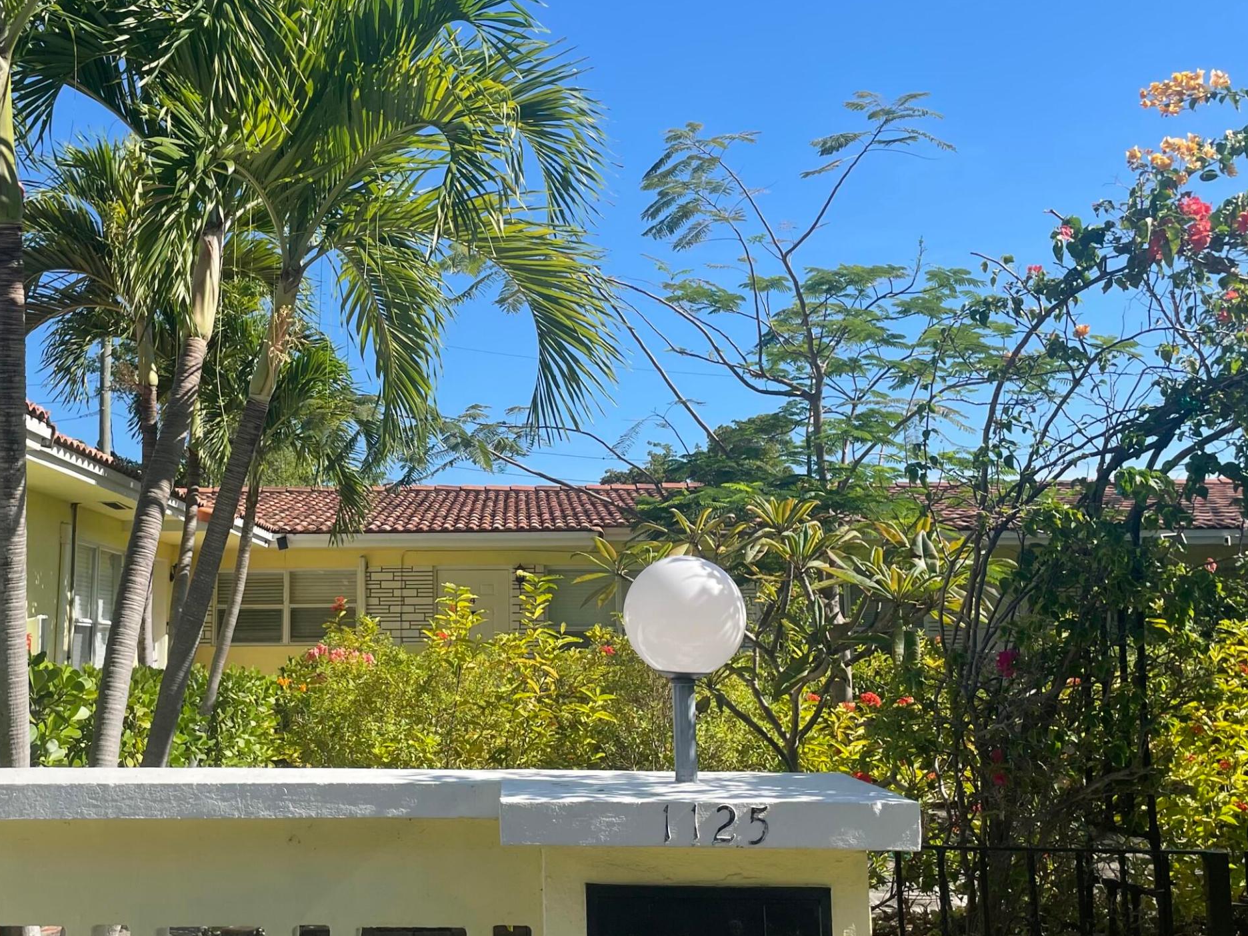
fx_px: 1442
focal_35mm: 40
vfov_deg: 36.0
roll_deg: +0.4
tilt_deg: +9.6
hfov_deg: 46.3
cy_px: 456
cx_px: 445
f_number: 1.6
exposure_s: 1/2304
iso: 32
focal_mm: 4.2
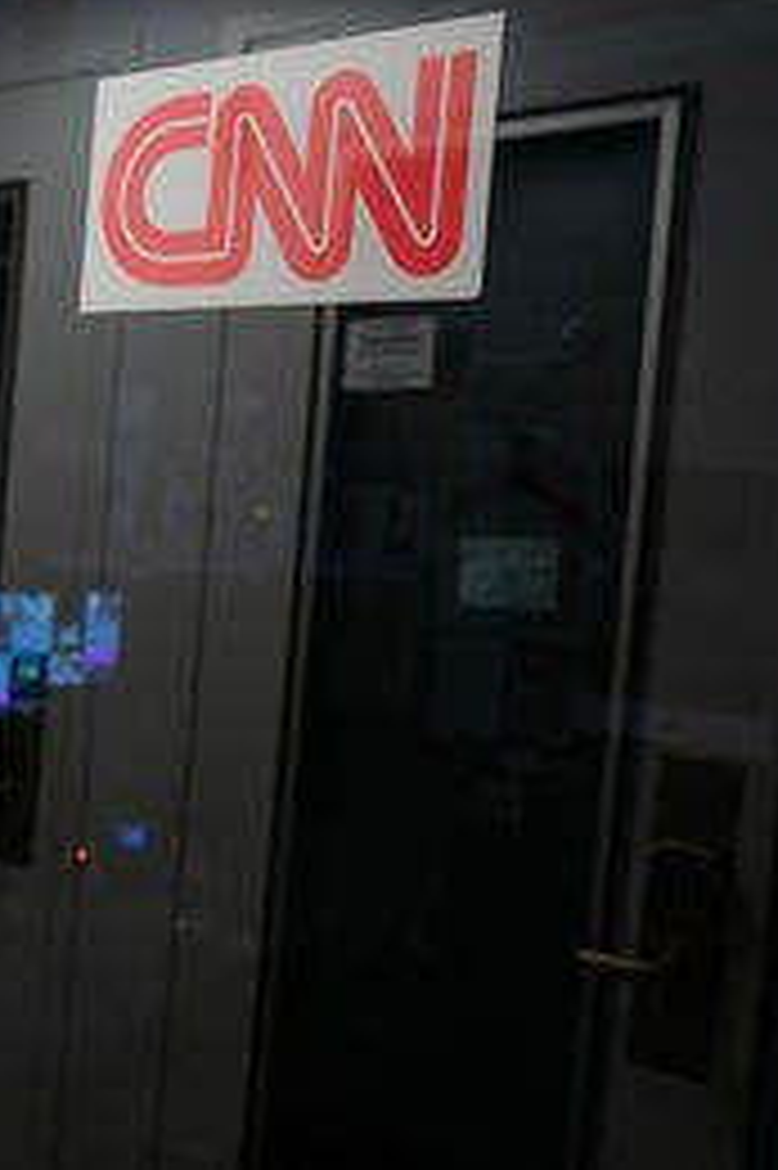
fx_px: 1201
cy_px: 574
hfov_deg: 35.4
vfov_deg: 51.9
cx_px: 238
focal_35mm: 37
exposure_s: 1/250
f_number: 3.2
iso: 2000
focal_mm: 24
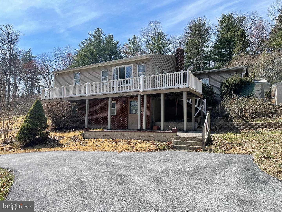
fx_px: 204
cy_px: 106
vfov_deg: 54.9
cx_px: 141
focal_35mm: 25
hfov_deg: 69.4
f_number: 1.6
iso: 32
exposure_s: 1/2336
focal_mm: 5.1
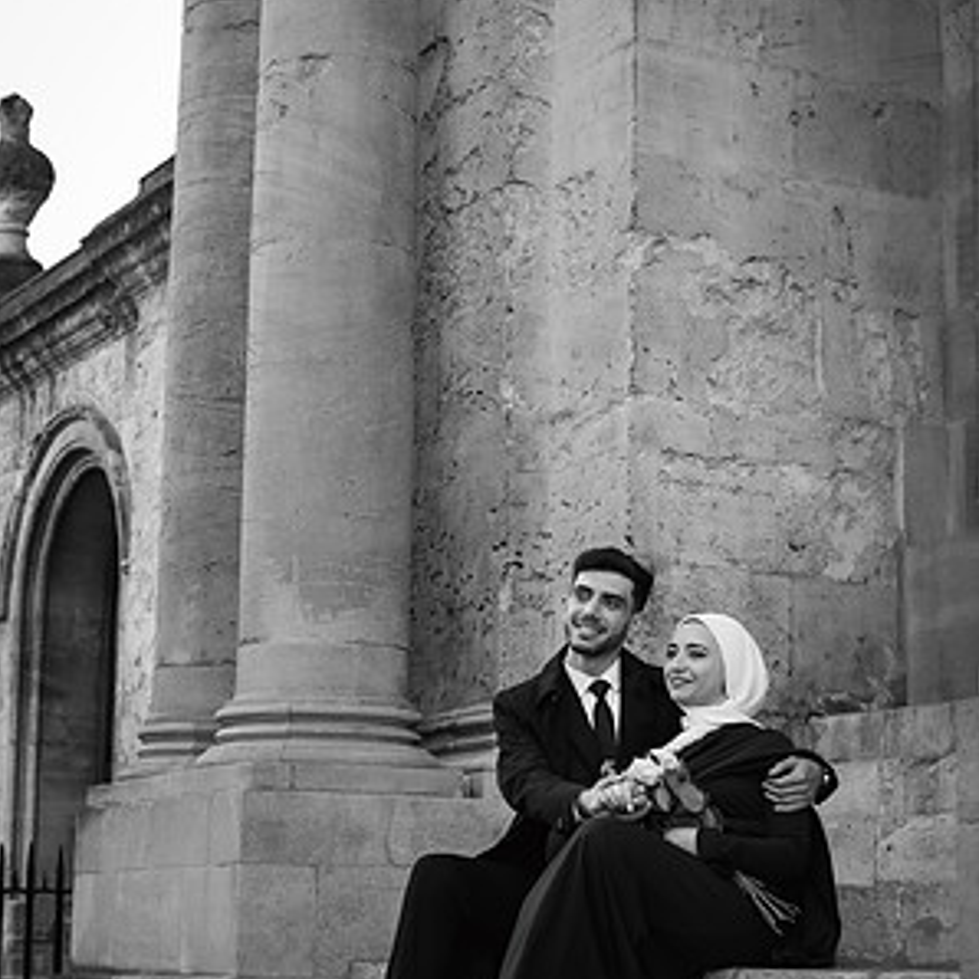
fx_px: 2464
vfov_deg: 22.5
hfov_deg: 22.5
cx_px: 490
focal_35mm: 77
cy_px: 532
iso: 200
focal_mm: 40
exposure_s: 1/640
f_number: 2.8
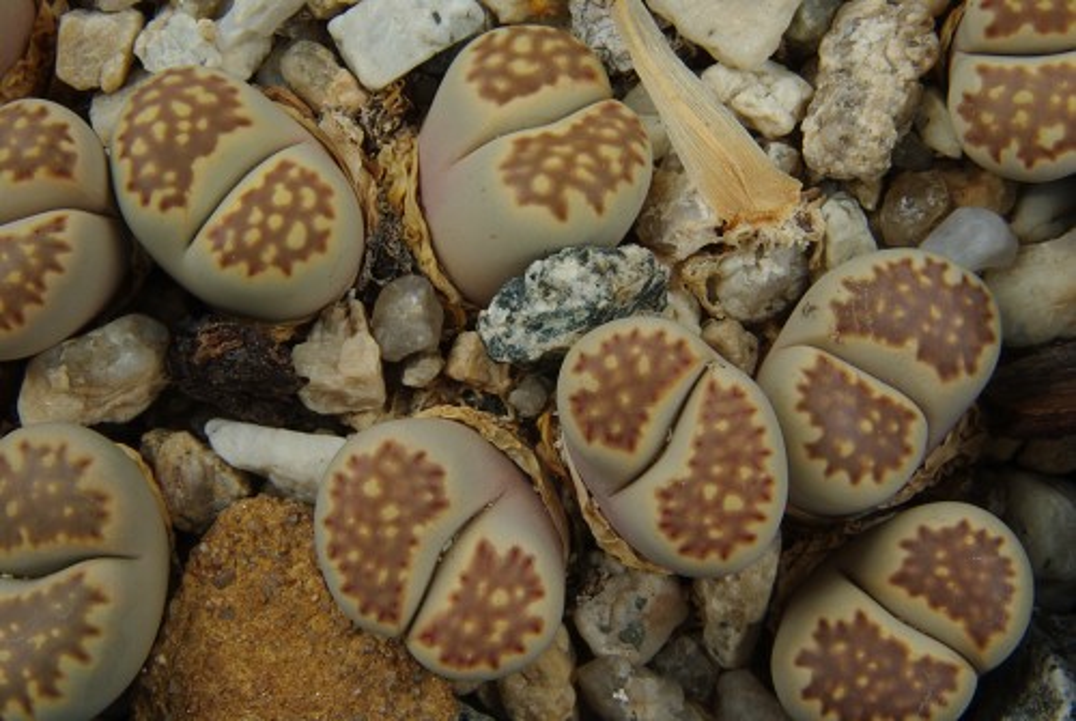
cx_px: 538
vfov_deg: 13.1
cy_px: 360
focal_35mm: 105
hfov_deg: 19.4
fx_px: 3143
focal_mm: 70
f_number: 38
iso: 100
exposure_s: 1/1.43
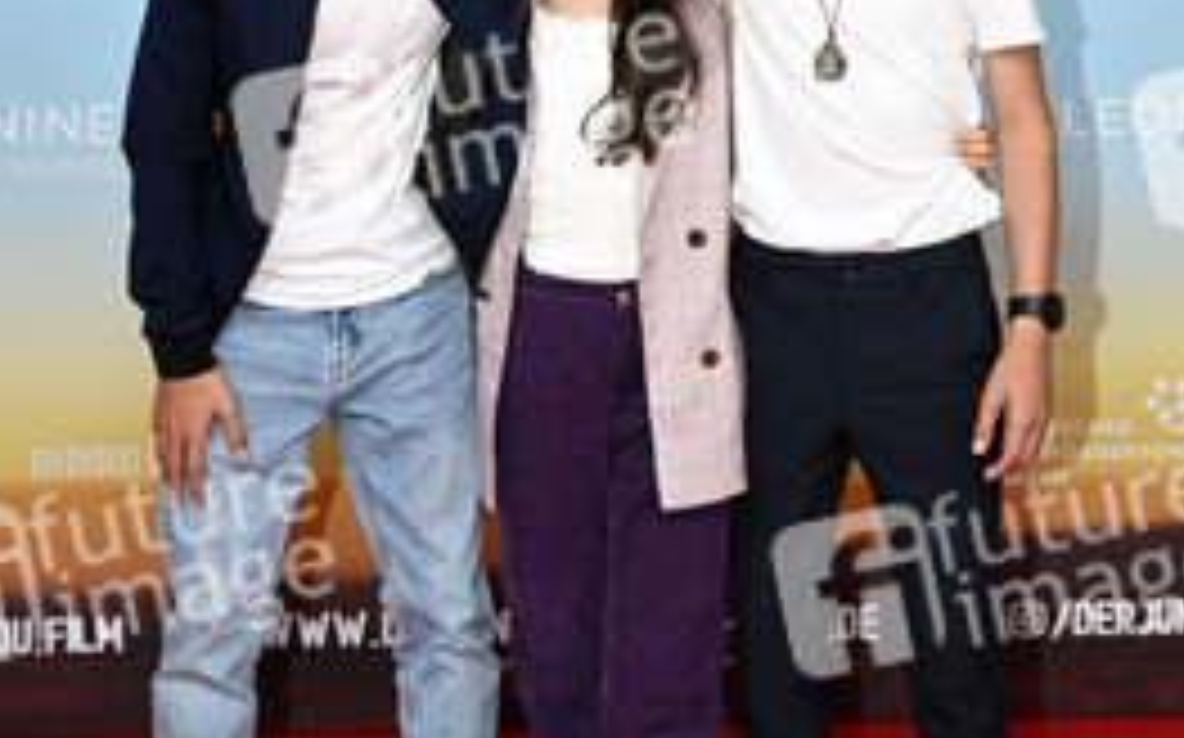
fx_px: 1999
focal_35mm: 62
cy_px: 346
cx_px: 594
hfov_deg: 33.0
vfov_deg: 20.9
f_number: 6.3
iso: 640
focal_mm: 40
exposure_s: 1/160
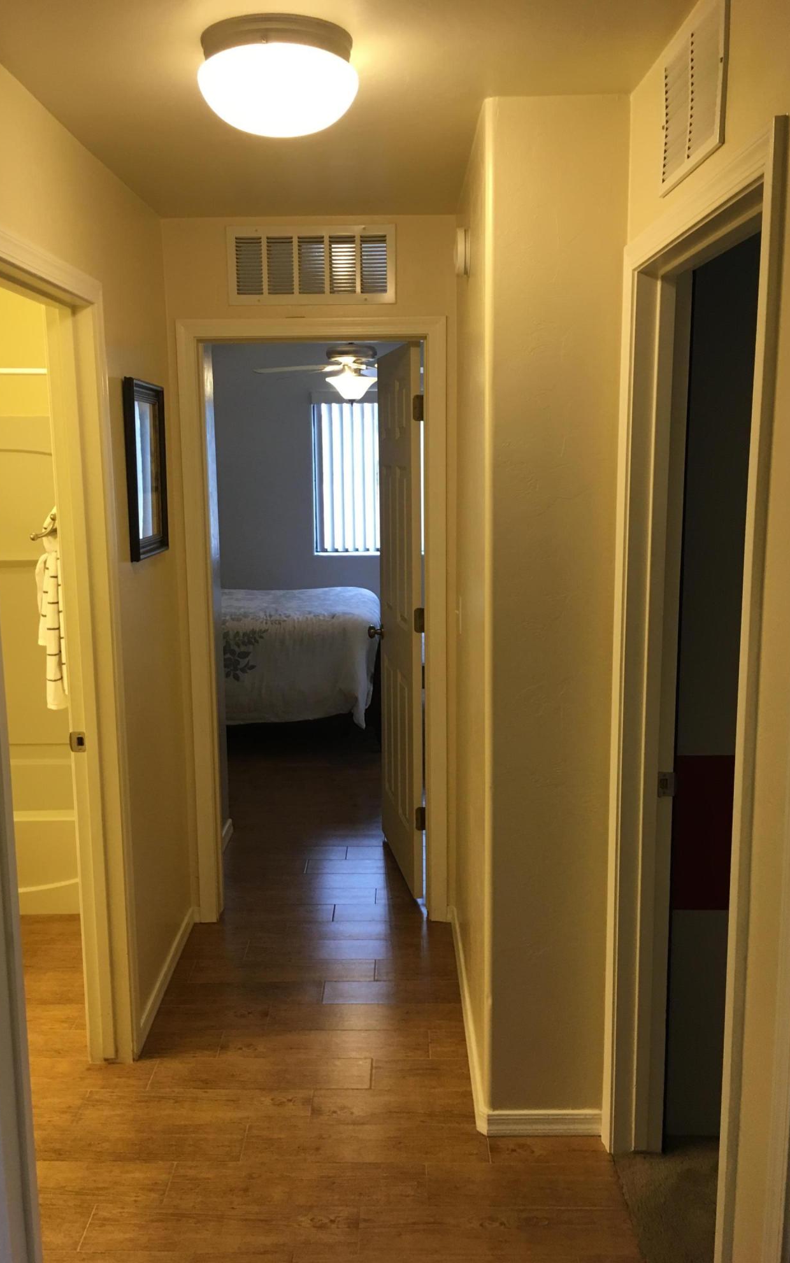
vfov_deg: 61.2
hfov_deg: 40.6
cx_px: 367
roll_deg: +1.0
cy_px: 636
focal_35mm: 31
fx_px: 1068
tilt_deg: -9.4
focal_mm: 4.15
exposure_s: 1/30
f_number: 2.2
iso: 80
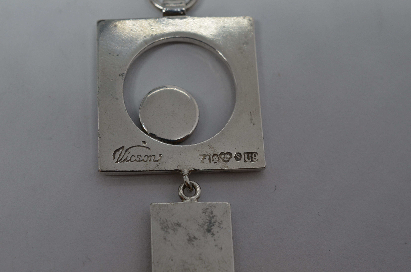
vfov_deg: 22.5
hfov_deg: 33.5
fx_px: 684
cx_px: 206
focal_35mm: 60
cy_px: 136
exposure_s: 1/60
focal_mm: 40
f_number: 8
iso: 280
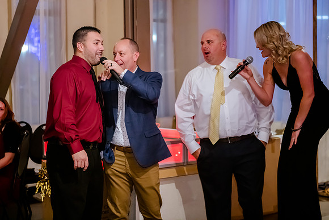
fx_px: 730
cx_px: 141
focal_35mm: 80
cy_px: 95
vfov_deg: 17.1
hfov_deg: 25.4
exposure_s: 1/125
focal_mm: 70
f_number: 2.8
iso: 5000
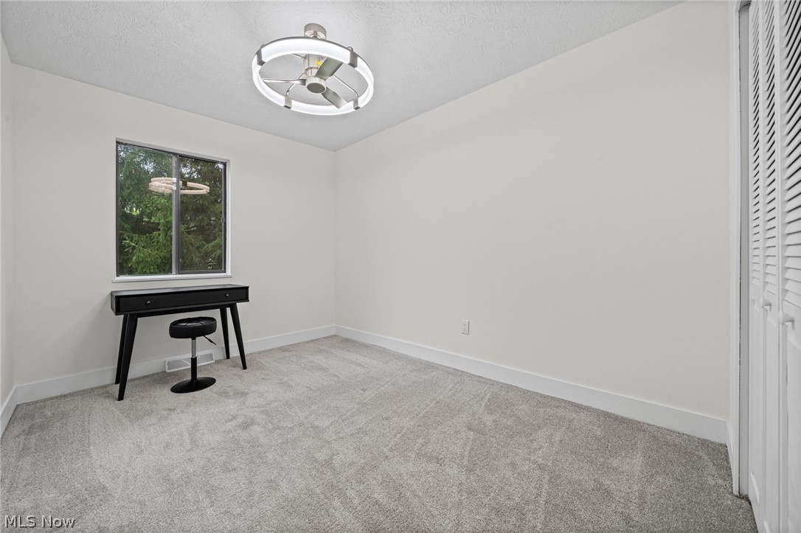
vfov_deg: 85.4
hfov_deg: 108.4
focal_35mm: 13
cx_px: 400
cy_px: 266
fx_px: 289
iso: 250
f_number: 9
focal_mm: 13
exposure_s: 1/3
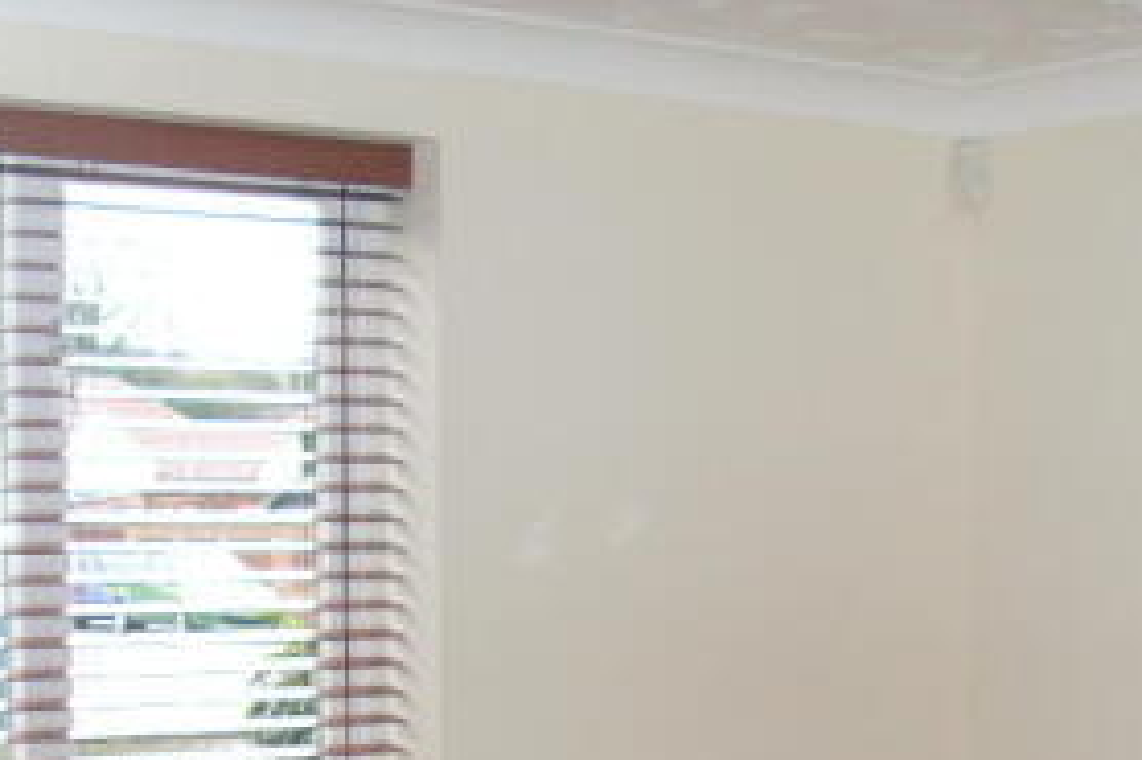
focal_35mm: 83
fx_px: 2631
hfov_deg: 24.2
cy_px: 894
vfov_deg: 15.9
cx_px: 844
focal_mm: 6.3
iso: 100
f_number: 3
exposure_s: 1/45
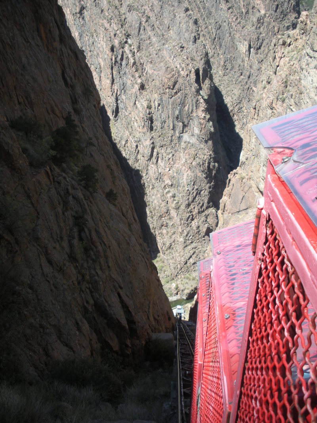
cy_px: 212
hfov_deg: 39.7
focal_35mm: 36
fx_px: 439
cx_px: 158
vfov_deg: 51.3
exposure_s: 1/275
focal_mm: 6.3
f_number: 3.5
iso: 64
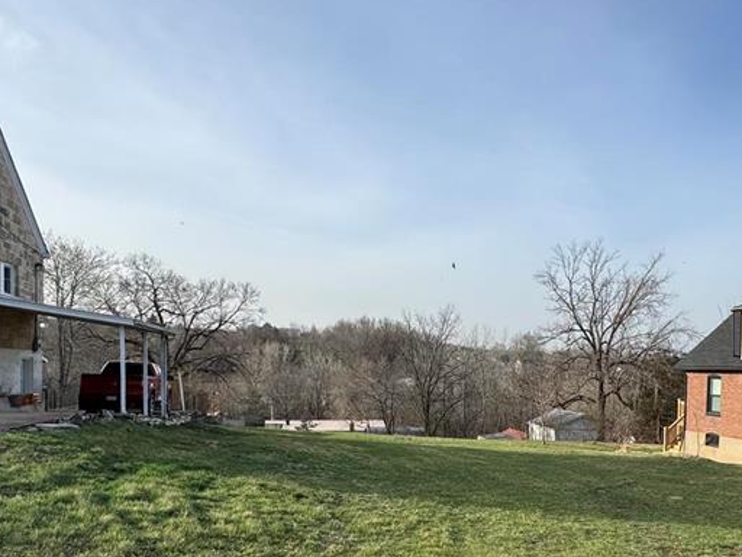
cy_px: 386
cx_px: 474
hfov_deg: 62.4
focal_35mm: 28
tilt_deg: -2.4
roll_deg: -1.1
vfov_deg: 48.6
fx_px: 600
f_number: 2.2
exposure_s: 1/1370
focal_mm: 2.22
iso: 40
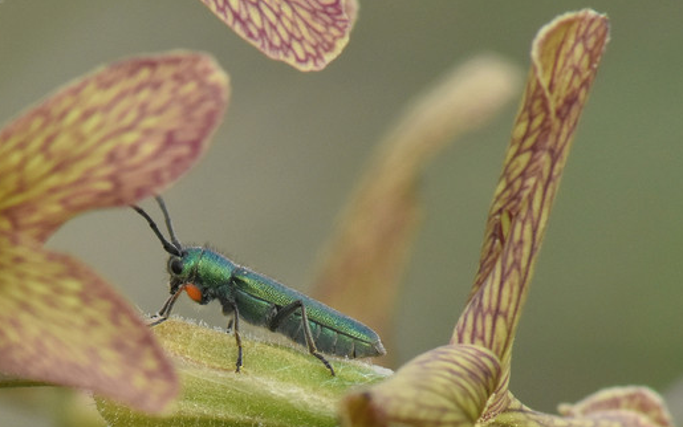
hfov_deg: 2.5
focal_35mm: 855
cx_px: 192
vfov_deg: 1.5
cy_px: 390
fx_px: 15917
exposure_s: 1/250
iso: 1600
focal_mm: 300
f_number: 20
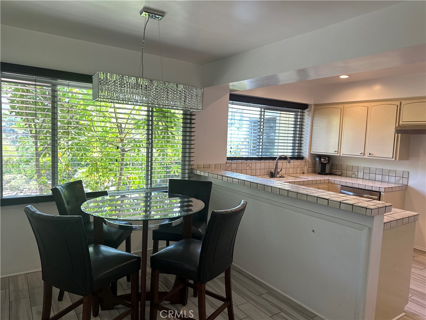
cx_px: 213
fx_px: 295
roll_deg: -2.1
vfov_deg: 56.8
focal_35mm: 24
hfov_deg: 71.6
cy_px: 160
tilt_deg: -4.2
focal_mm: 6.86
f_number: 1.78
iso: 200
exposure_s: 1/120
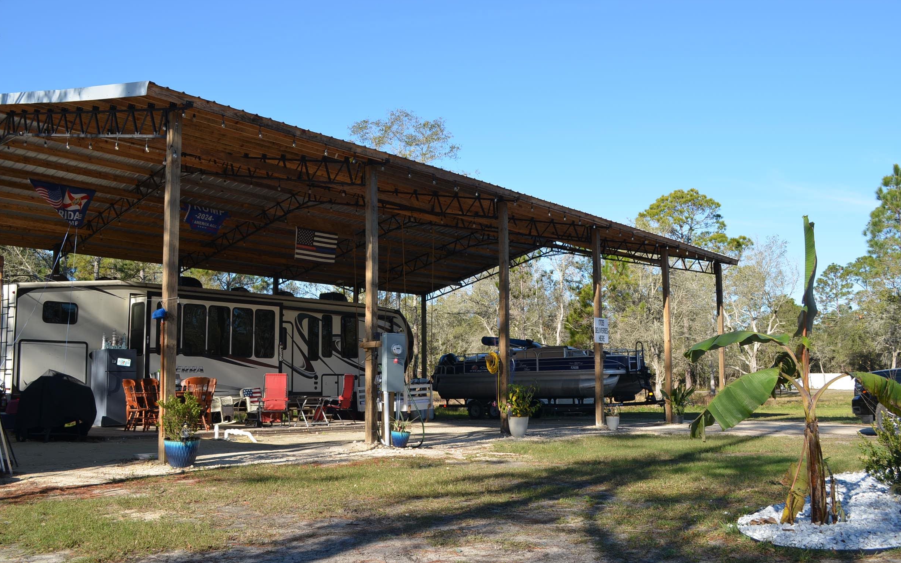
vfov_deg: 37.3
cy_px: 282
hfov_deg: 56.7
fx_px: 835
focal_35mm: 34
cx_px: 453
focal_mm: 22
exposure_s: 1/200
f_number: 7.1
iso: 100
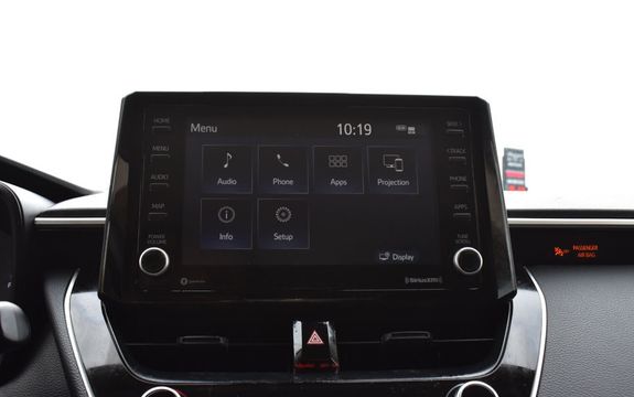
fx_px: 588
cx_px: 299
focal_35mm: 34
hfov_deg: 56.6
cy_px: 208
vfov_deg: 37.3
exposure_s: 1/100
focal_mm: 20
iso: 400
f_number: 9
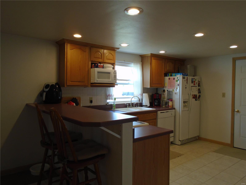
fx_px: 185
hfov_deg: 67.3
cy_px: 92
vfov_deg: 53.1
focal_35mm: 26
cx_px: 123
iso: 100
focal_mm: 4.6
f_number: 3.2
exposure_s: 1/50
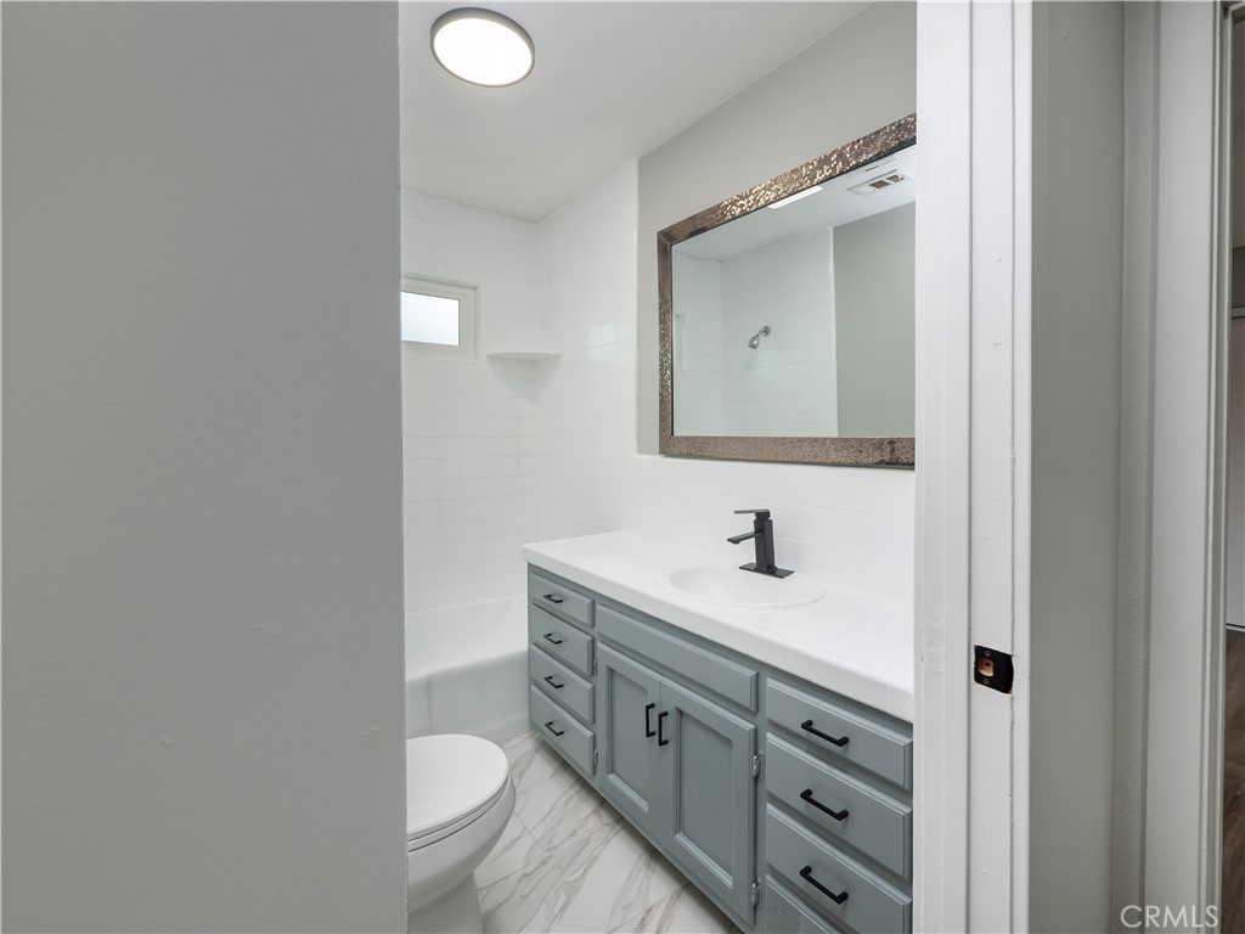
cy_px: 467
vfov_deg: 81.7
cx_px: 622
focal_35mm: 15
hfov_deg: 98.2
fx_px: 539
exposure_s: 1/13
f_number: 8
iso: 160
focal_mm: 7
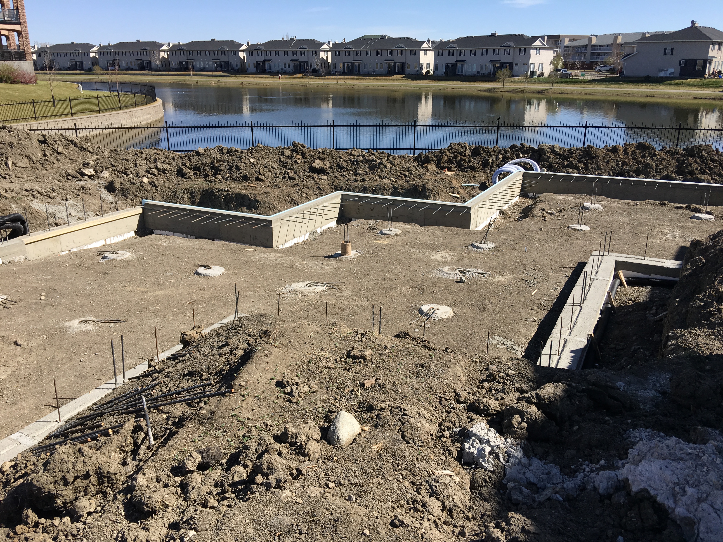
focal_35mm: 29
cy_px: 271
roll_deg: -1.2
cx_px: 362
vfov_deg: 48.2
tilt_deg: -18.2
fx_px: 606
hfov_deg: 61.7
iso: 25
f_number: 2.2
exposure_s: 1/1451
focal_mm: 4.15
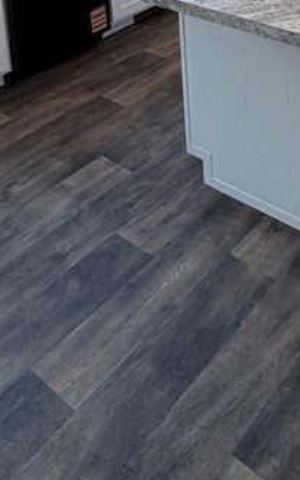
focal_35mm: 47
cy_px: -131
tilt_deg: -8.3
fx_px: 615
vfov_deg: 32.8
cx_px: 282
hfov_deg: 26.3
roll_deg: +1.4
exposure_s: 1/120
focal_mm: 2.22
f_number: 2.2
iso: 125
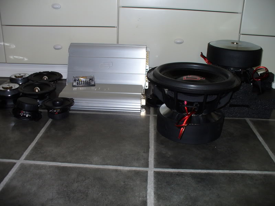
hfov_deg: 50.1
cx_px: 138
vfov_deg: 38.7
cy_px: 103
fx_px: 294
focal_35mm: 37
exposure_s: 1/60
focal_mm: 6.1
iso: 100
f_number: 2.8
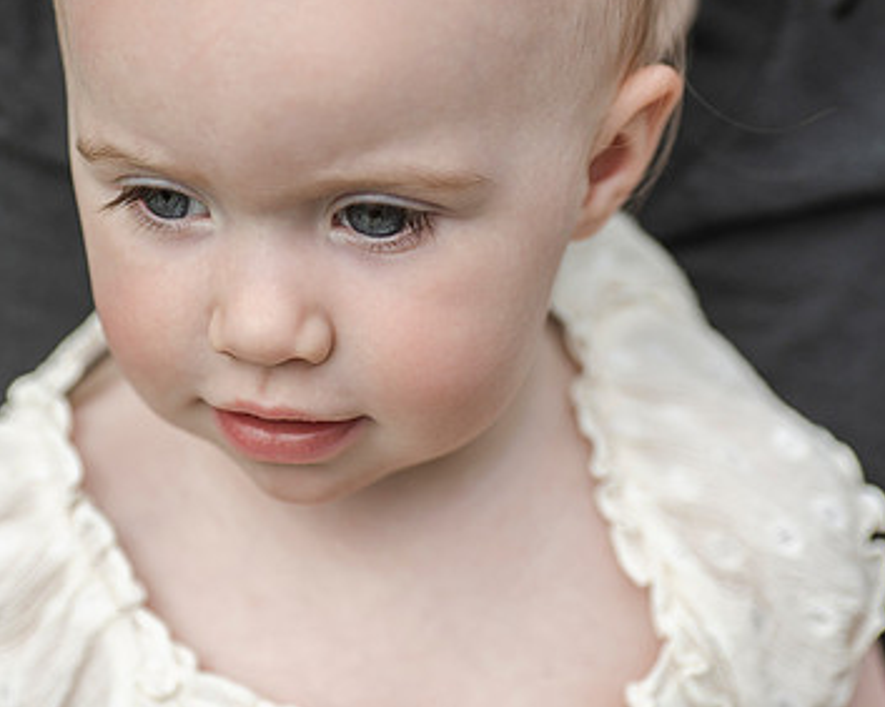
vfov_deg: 11.1
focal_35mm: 139
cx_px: 341
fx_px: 3639
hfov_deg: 13.9
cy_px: 229
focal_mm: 90
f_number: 4
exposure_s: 1/4000
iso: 400
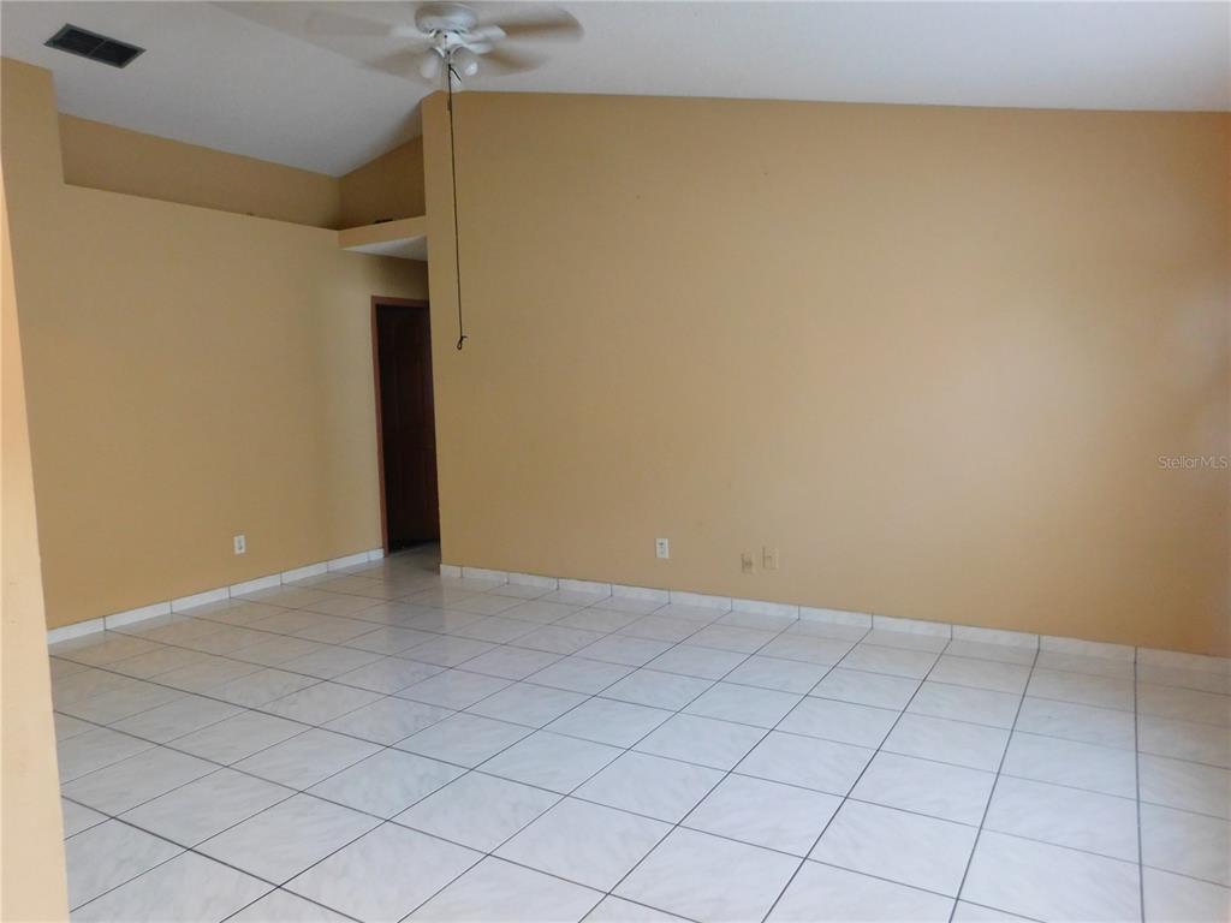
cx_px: 616
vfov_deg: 56.8
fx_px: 853
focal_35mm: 24
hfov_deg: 71.6
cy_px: 462
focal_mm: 4.1
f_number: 3
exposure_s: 1/30
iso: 400
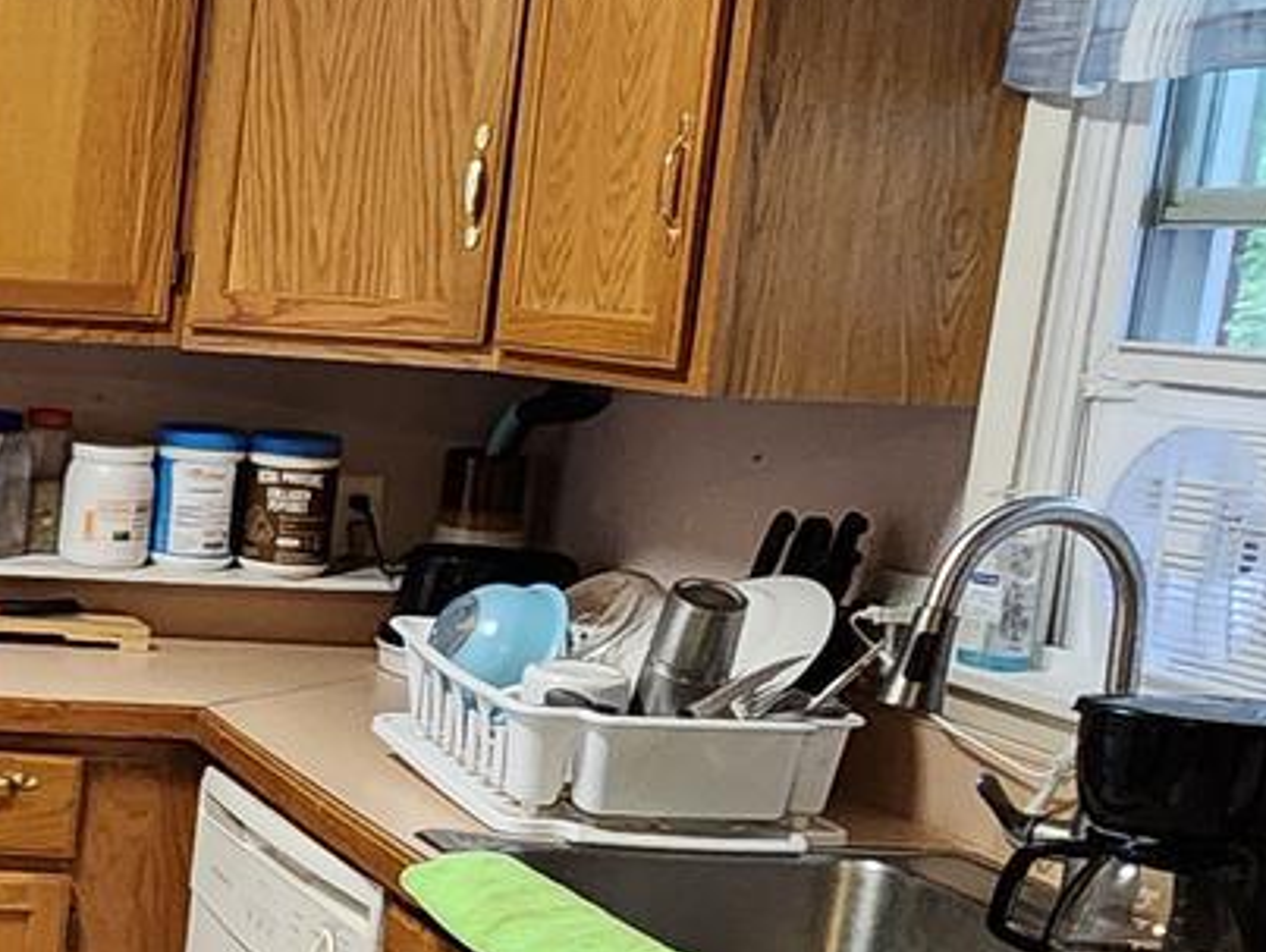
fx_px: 2416
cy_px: 782
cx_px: -581
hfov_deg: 23.9
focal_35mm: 66
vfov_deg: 22.0
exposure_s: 1/60
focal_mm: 2.2
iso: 400
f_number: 2.2
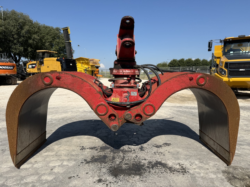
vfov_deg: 56.8
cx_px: 125
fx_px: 173
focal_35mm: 24
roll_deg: +0.0
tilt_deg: -7.1
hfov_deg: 71.6
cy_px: 94
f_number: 1.78
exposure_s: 1/5714
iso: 80
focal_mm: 6.76
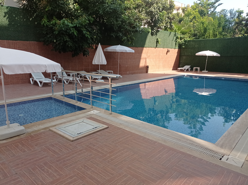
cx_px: 124
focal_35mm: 28
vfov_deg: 49.7
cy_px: 92
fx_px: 200
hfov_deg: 63.5
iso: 102
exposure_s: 1/1314
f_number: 1.79
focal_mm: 4.7
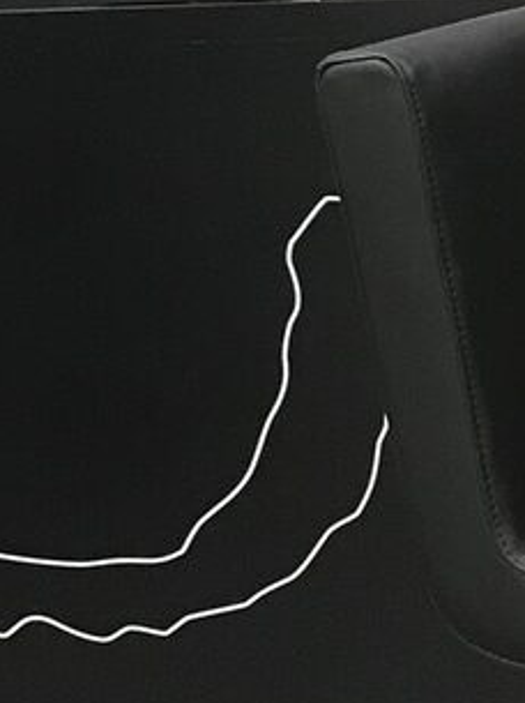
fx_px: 2817
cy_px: -157
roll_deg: +1.5
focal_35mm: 139
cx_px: 1156
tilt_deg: -3.8
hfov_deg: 9.7
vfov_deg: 13.8
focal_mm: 3.99
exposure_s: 1/25
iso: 40
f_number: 1.8
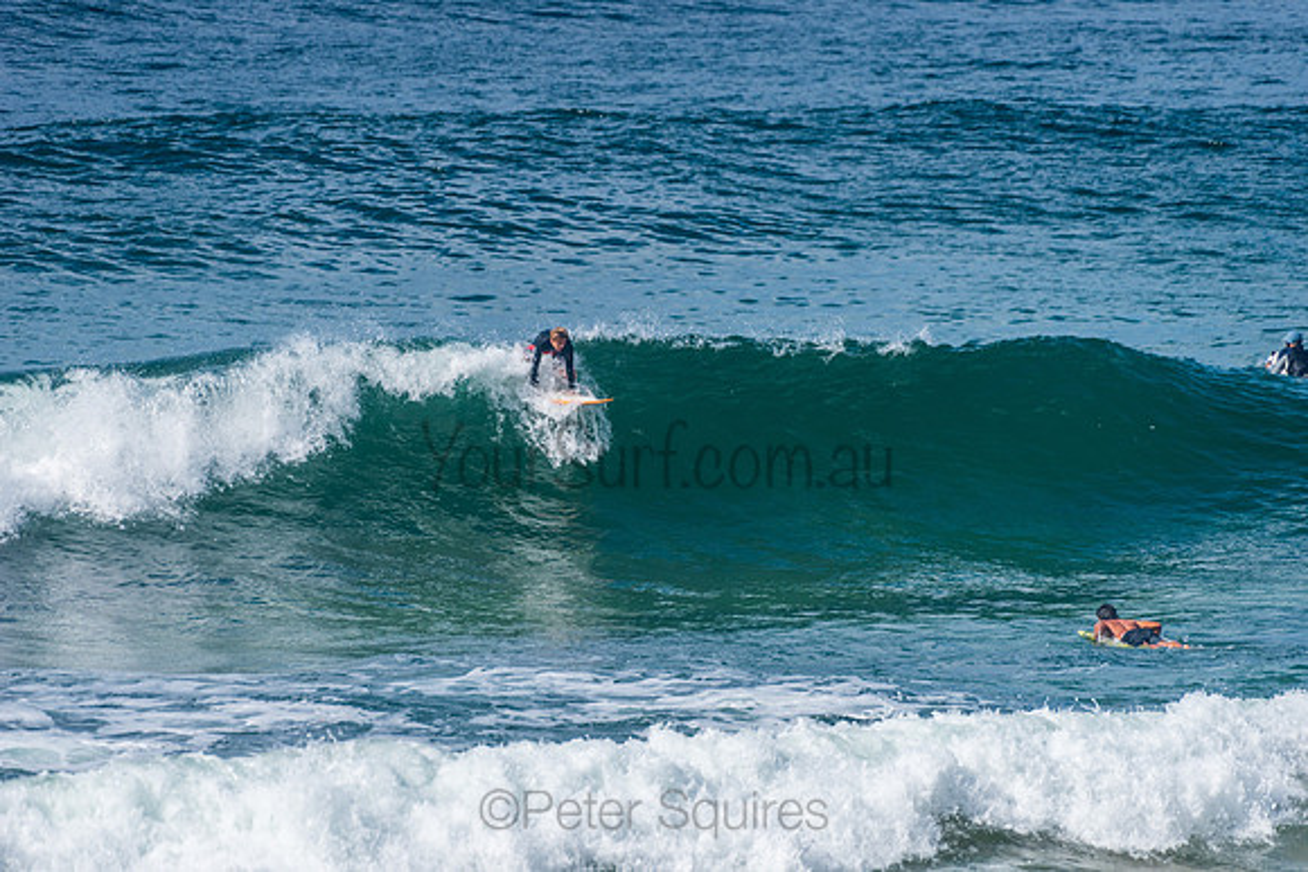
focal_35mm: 500
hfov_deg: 4.1
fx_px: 18170
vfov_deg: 2.8
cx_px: 654
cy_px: 436
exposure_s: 1/2000
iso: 160
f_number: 5.6
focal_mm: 500
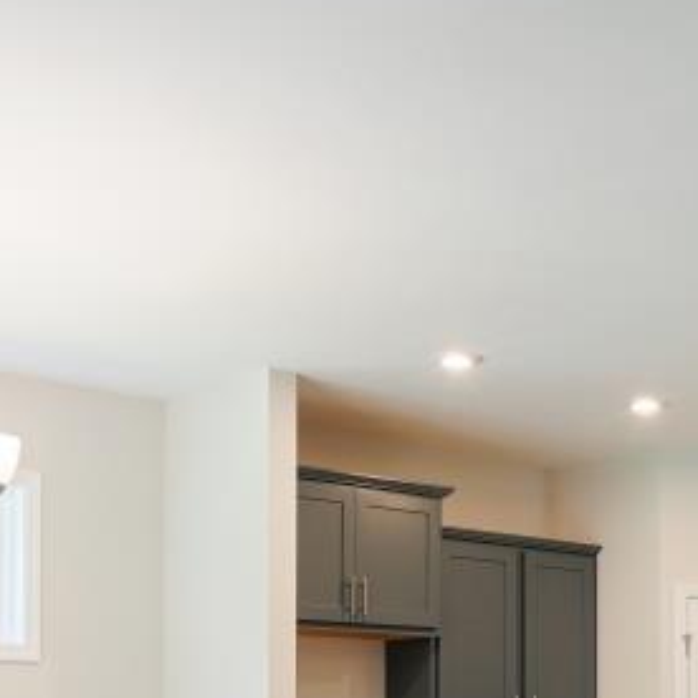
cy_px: 762
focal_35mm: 63
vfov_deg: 25.4
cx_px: 483
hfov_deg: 27.1
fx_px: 1437
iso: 200
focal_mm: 16
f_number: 9
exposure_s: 1/4
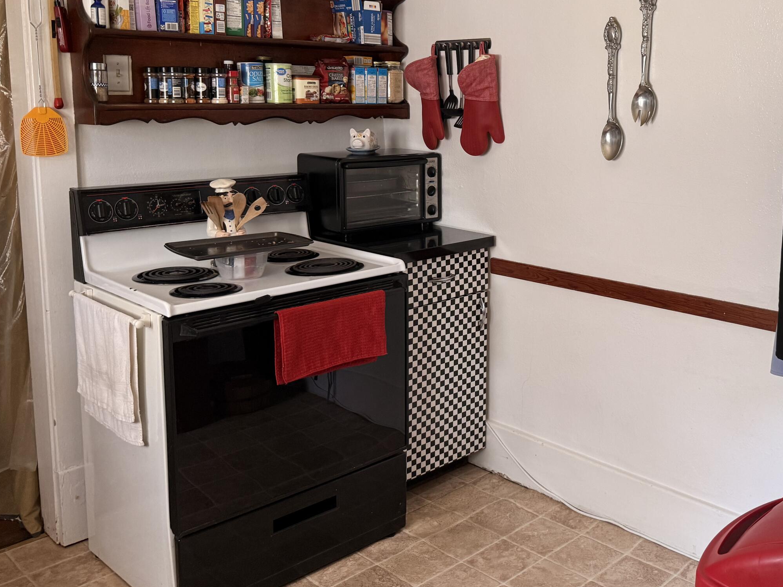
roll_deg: -1.1
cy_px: 181
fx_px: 814
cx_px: 569
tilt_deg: -5.3
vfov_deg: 39.0
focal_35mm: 36
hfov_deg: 49.7
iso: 200
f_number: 1.78
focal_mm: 6.76
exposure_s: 1/76
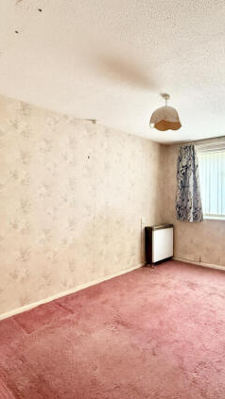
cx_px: 176
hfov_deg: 50.7
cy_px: 195
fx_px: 223
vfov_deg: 83.8
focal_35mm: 21
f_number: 2.2
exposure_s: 1/99
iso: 250
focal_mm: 2.22
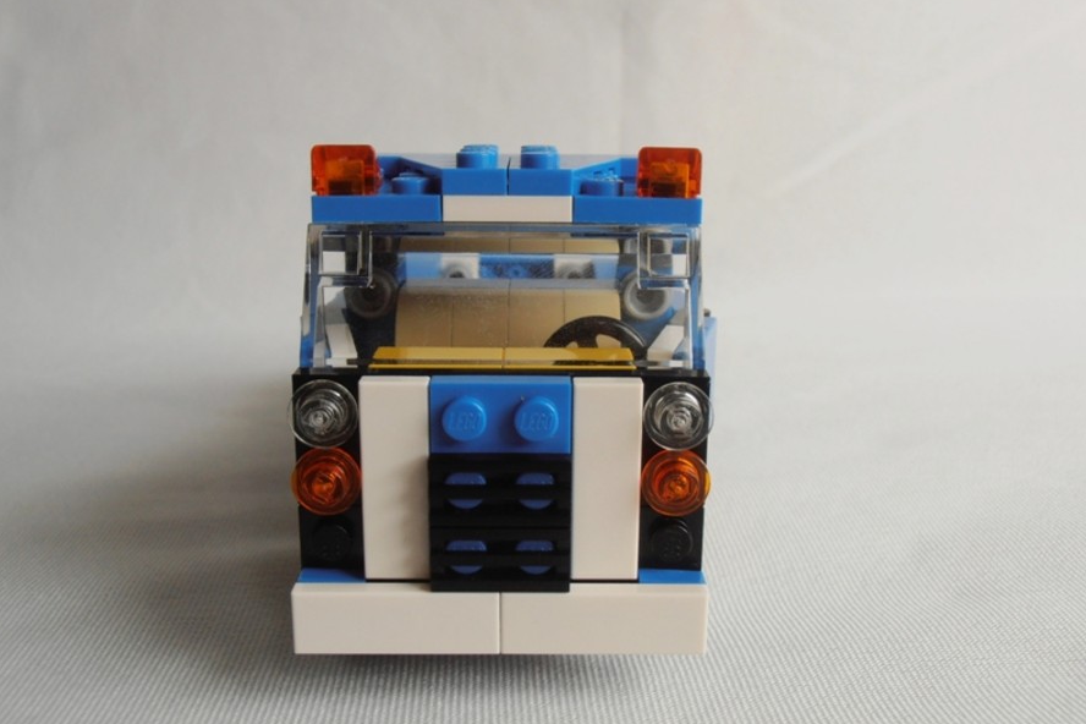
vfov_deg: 34.2
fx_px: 1176
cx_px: 543
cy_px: 348
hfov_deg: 49.6
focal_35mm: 39
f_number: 3.9
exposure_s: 1/160
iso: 80
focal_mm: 6.61
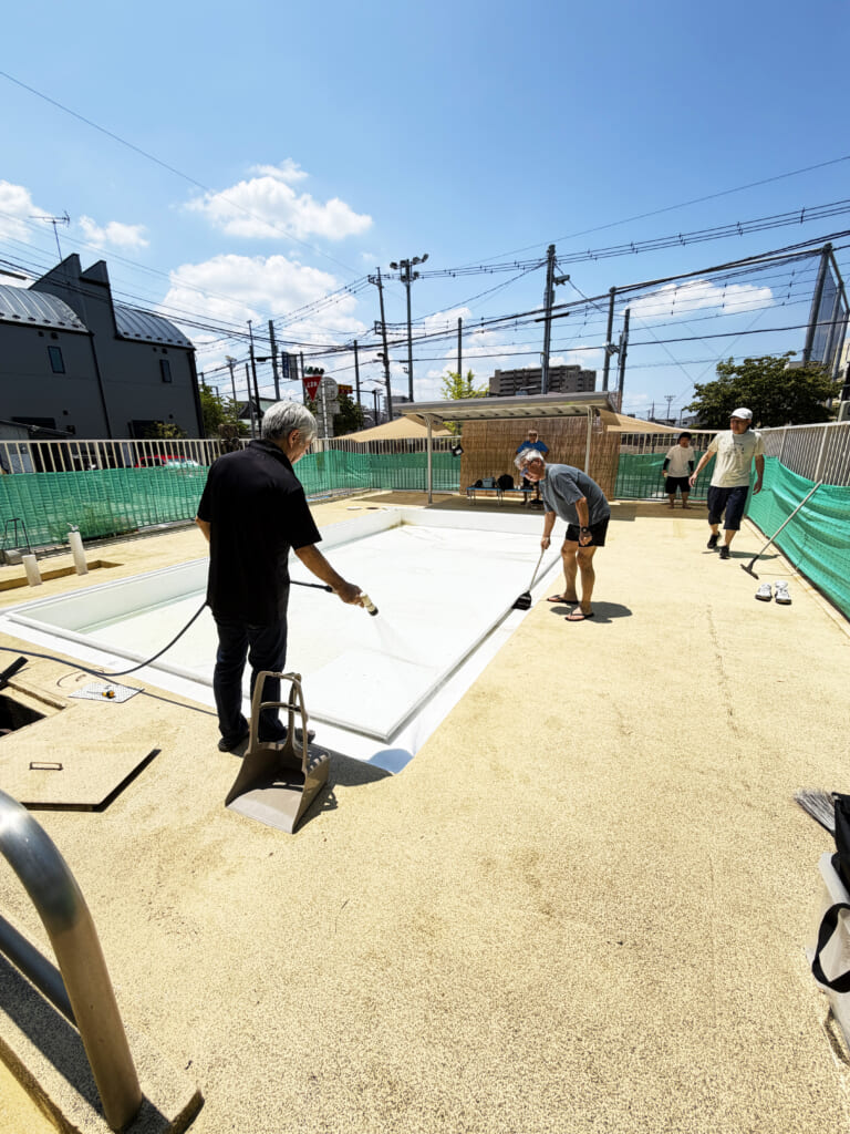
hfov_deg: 85.7
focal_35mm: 14
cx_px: 425
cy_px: 567
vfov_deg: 102.1
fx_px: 458
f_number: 2.2
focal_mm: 2.22
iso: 32
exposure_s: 1/901
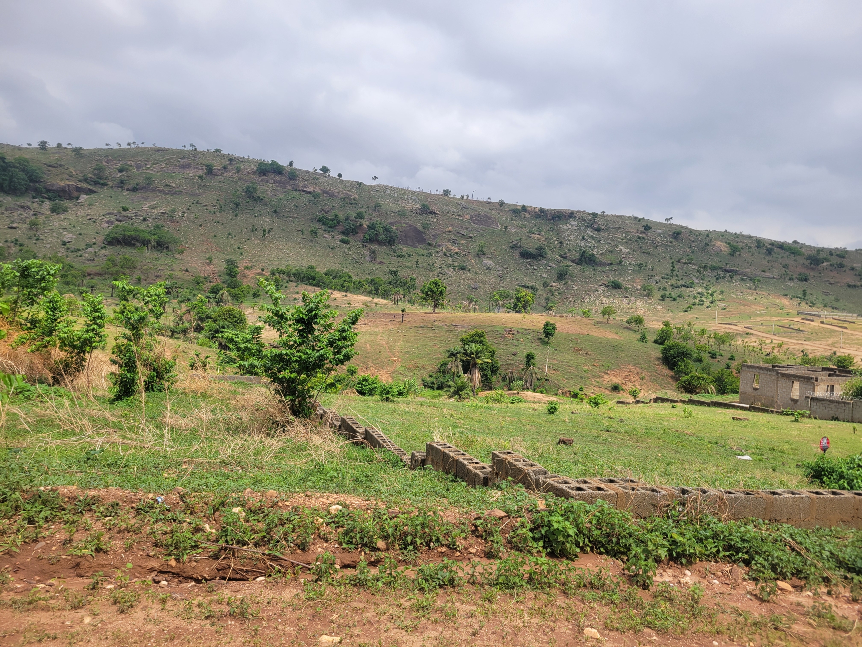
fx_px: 647
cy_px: 324
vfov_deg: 53.1
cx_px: 431
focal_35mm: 26
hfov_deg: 67.3
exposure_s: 1/2283
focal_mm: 5.4
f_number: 1.8
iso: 40
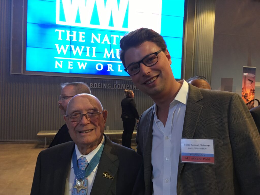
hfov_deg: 61.7
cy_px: 98
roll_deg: -2.7
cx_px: 130
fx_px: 218
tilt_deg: -3.6
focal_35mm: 29
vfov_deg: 48.2
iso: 200
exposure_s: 1/17
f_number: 2.2
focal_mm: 4.15
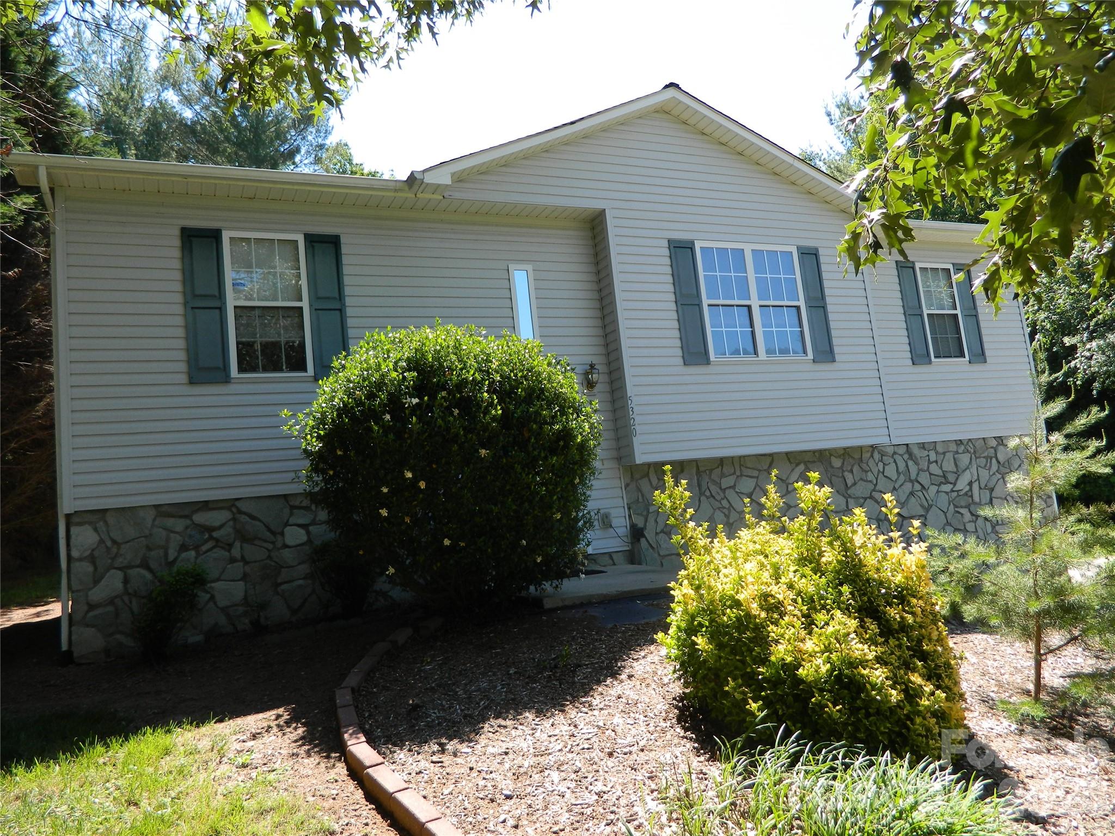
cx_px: 558
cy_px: 418
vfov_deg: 54.9
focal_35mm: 25
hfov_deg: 69.4
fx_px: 805
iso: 80
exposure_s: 1/320
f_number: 3.1
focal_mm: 4.5
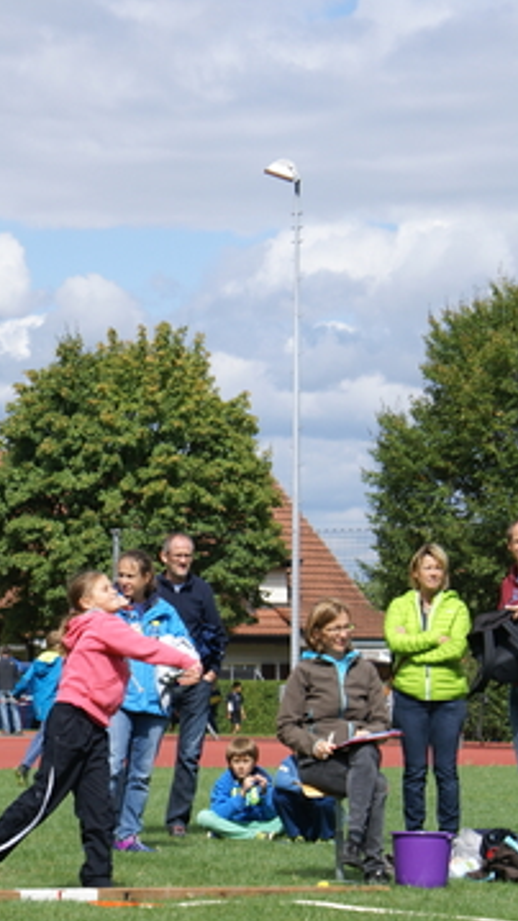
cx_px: 56
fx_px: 3467
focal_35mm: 142
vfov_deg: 15.1
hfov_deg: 8.5
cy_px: 460
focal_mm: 60
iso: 100
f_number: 8
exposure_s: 1/400
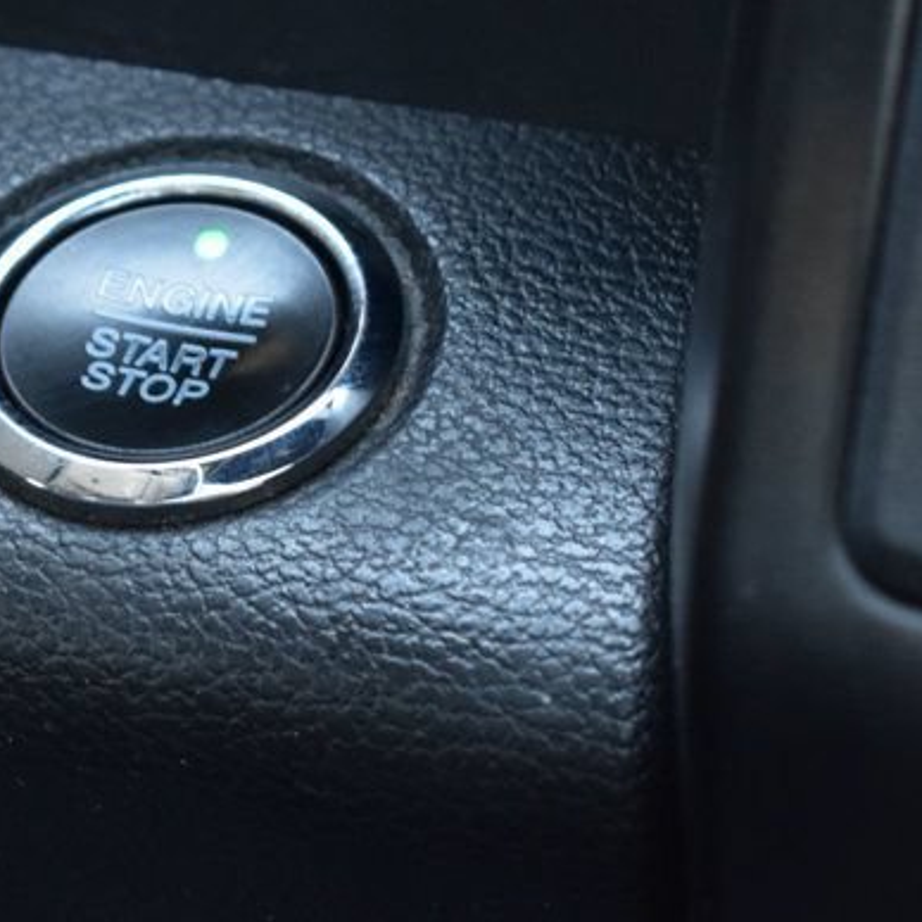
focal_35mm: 185
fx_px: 5578
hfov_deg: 9.4
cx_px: 48
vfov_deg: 9.4
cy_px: 383
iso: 1250
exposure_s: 1/15
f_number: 6.3
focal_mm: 55
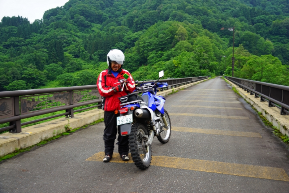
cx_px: 144
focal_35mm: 31
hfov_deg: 60.3
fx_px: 249
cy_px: 96
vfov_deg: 42.4
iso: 125
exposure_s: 1/60
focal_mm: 31
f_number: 4
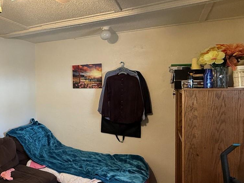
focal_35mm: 30
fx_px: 211
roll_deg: +0.4
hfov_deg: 54.1
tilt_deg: -0.8
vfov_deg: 46.8
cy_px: 89
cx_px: 35
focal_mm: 2.22
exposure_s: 1/120
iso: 250
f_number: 2.2
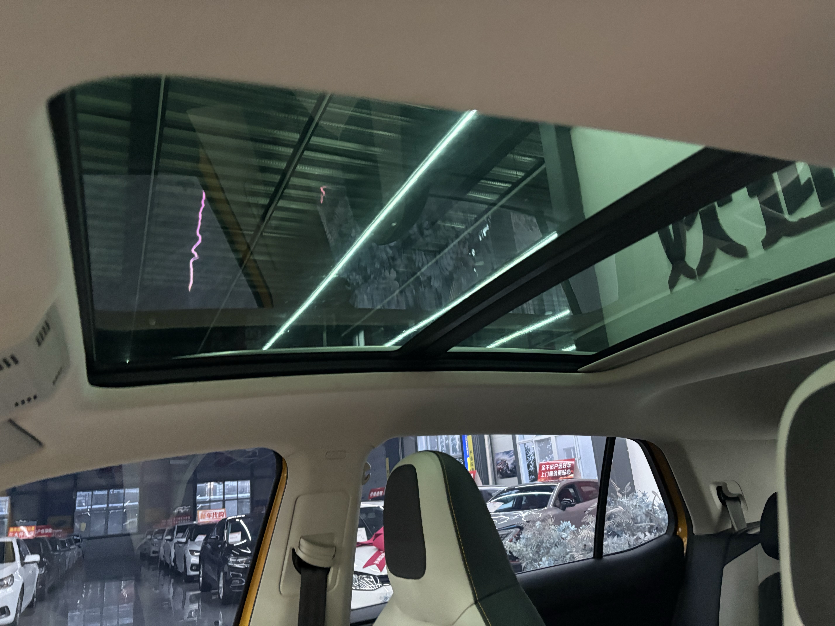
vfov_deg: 53.1
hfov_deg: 67.3
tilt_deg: +16.5
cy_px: 313
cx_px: 418
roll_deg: +4.2
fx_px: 627
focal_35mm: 26
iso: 640
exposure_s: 1/25
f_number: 1.6
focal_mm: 5.96
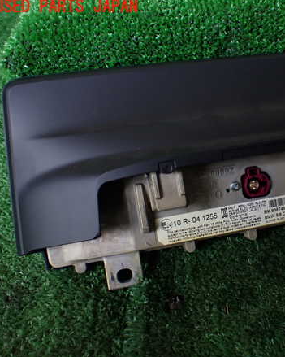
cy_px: 180
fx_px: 422
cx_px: 234
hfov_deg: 35.9
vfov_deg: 45.8
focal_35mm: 40
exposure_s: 1/125
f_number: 2.3
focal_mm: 5.4
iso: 250
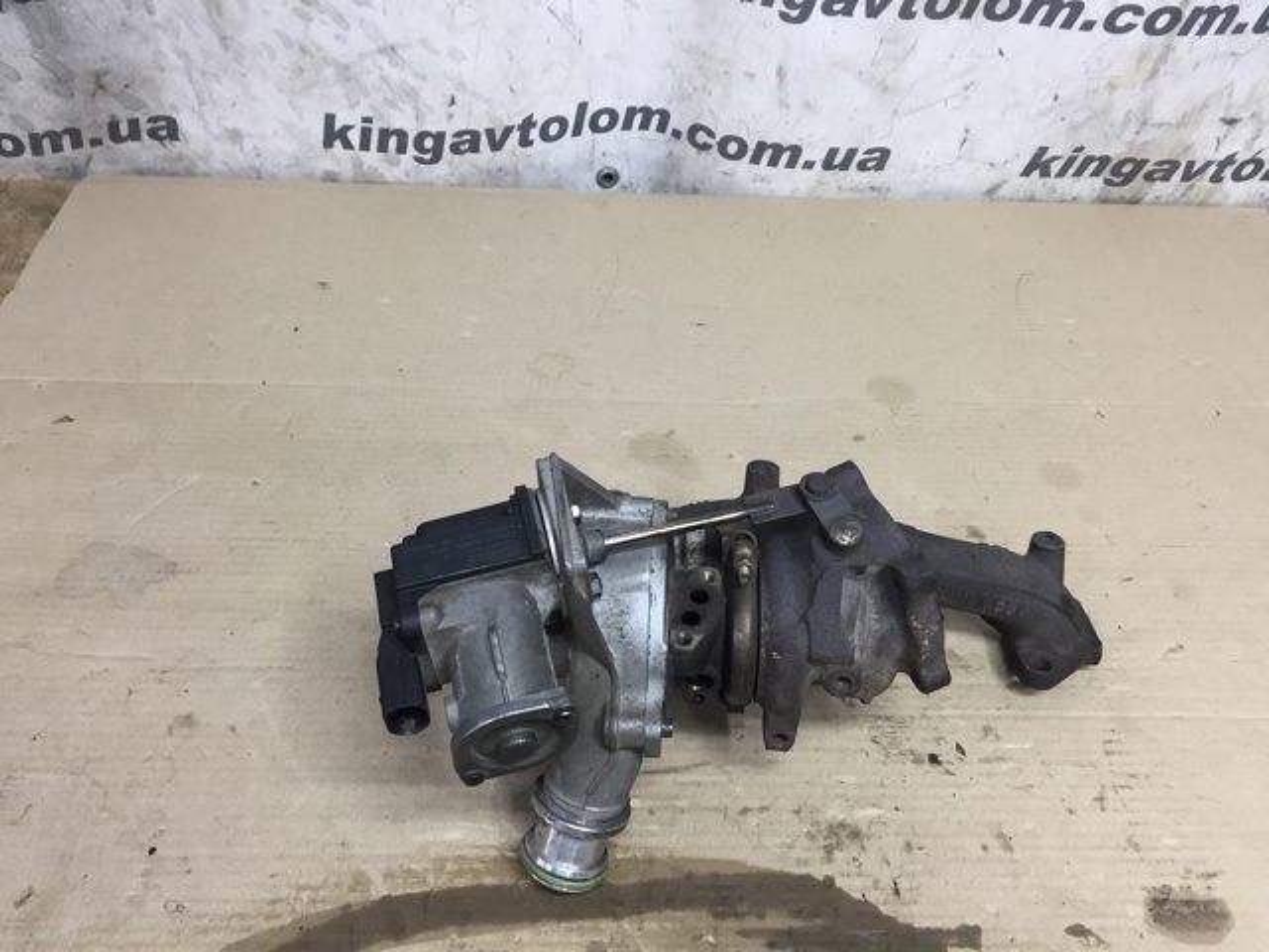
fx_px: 1063
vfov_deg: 48.2
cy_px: 476
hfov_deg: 61.7
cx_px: 634
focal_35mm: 29
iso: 64
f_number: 2.2
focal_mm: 4.15
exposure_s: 1/33
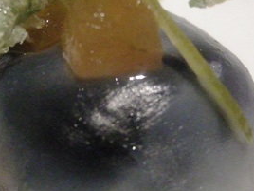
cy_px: 142
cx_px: 101
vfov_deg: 17.1
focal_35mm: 86
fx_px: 631
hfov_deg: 22.7
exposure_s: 1/45.6
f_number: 2.7
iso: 1600
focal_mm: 7.5
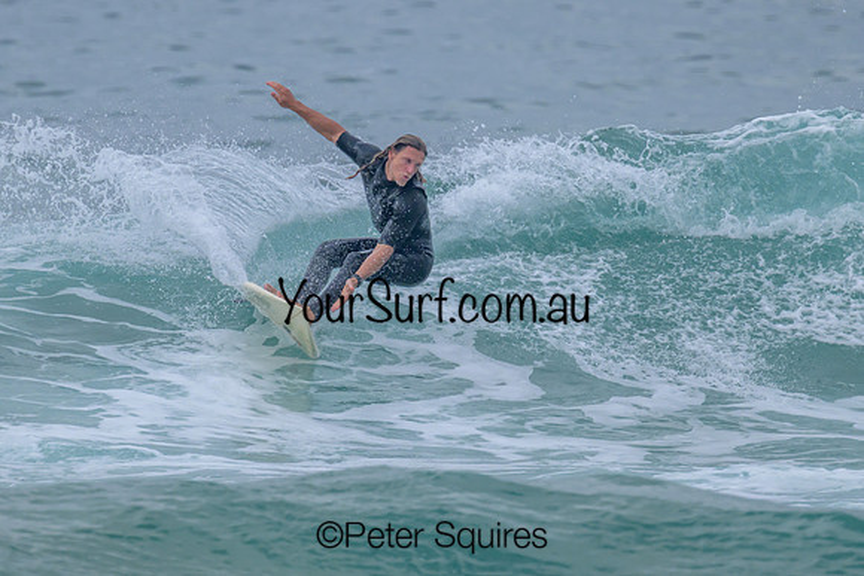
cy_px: 235
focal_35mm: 1061
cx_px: 480
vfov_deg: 1.3
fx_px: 25467
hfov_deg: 1.9
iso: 800
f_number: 11
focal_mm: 800
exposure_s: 1/2000
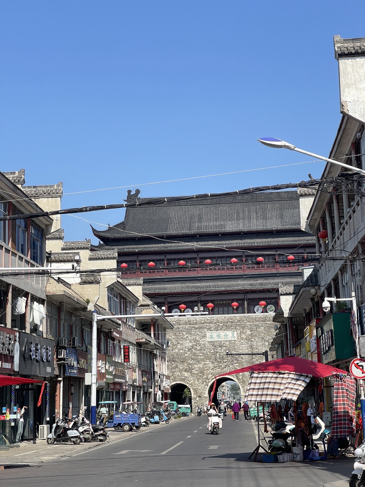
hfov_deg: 22.9
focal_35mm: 64
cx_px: 182
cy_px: 244
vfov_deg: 30.3
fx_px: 900
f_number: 2.2
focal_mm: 7.5
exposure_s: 1/1292
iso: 20
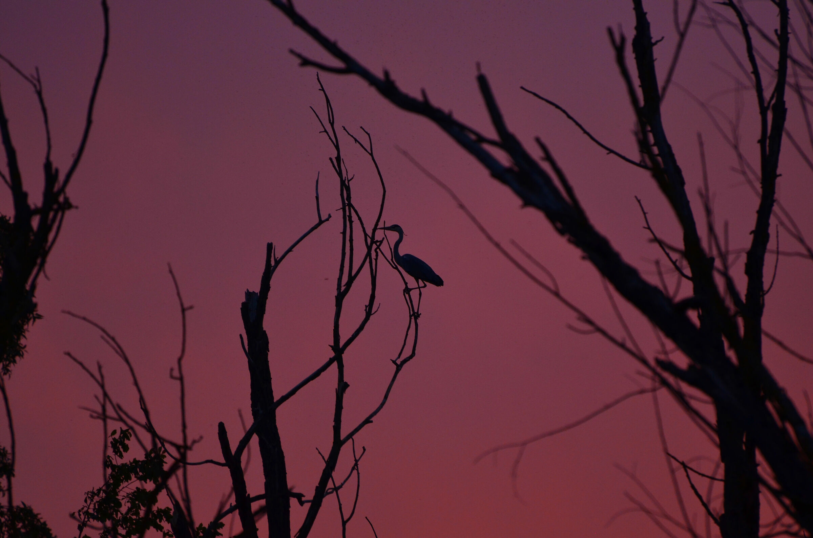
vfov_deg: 3.0
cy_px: 269
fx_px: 10142
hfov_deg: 4.6
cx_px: 406
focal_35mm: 450
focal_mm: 300
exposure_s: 1/250
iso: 800
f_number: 5.6
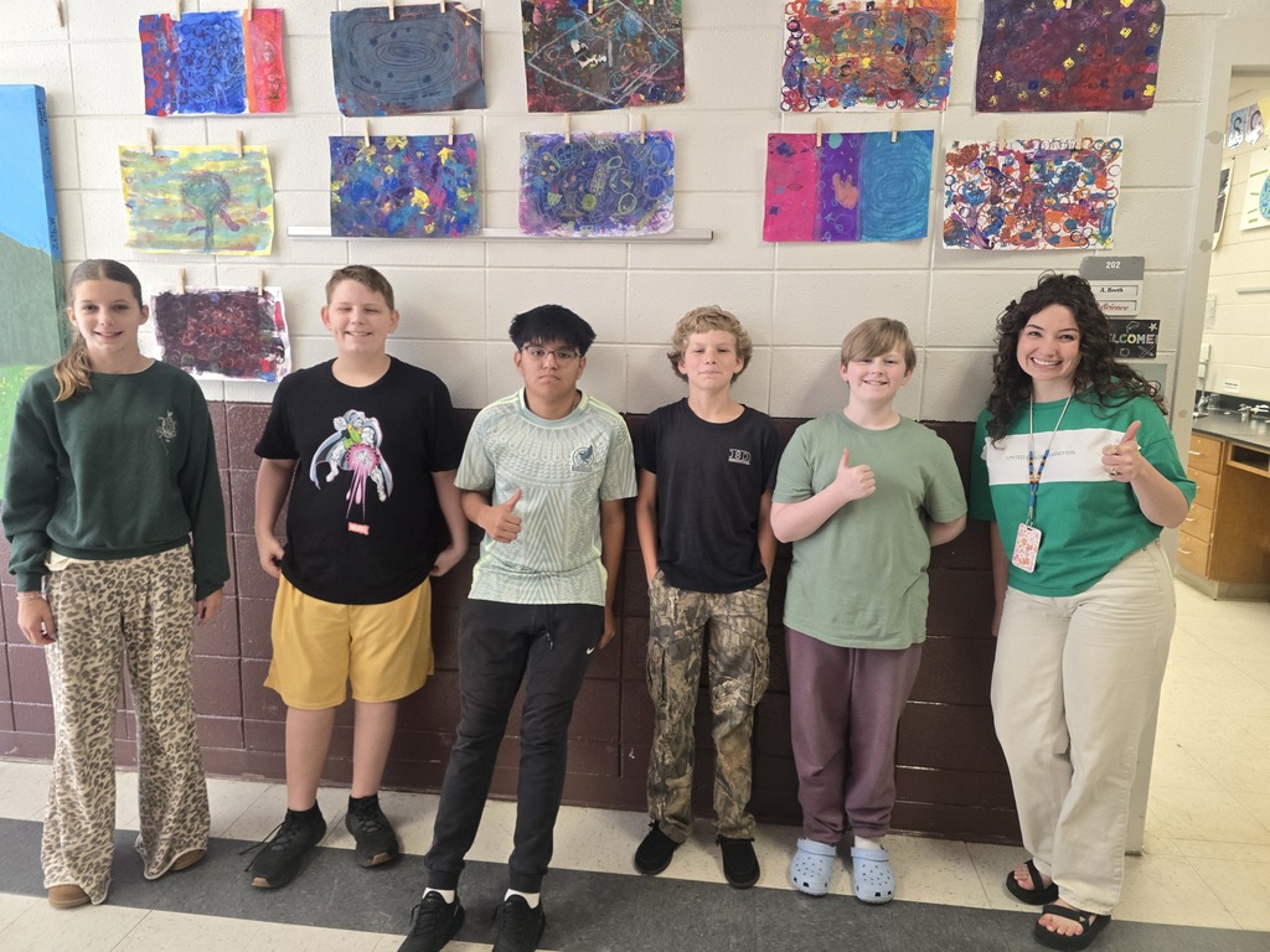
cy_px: 476
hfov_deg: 73.9
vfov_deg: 58.9
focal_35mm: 23
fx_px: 844
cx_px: 635
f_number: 1.7
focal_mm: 6.3
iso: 320
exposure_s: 1/120
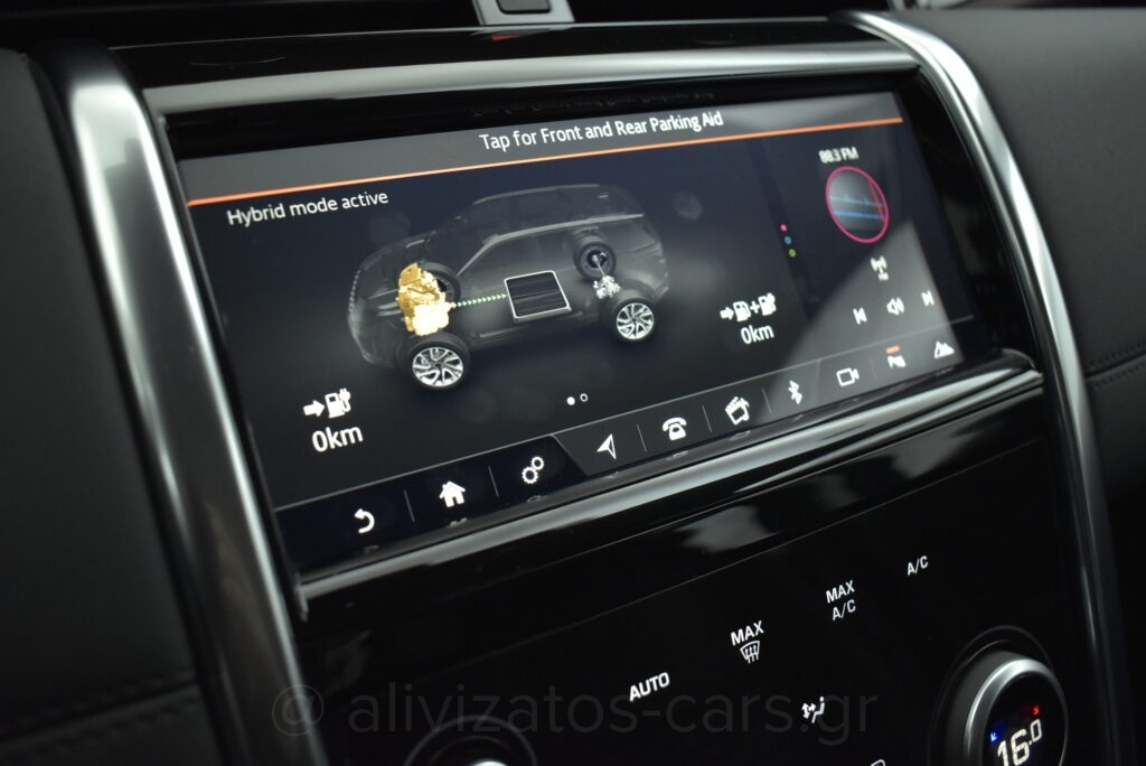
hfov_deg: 59.5
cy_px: 383
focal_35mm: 32
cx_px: 573
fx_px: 1003
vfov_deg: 41.8
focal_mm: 21
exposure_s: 1/125
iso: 1600
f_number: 3.8
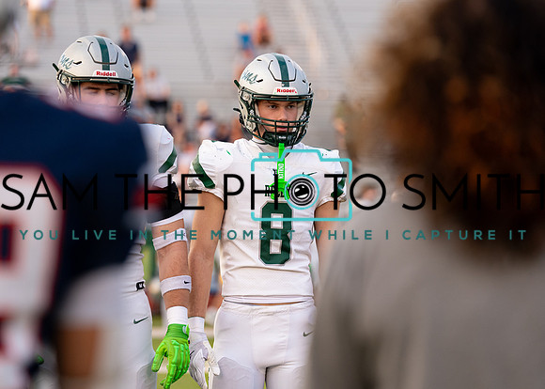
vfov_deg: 8.7
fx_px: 2562
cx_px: 253
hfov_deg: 12.1
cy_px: 162
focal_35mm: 166
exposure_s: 1/1600
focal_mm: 135
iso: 500
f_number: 2.8
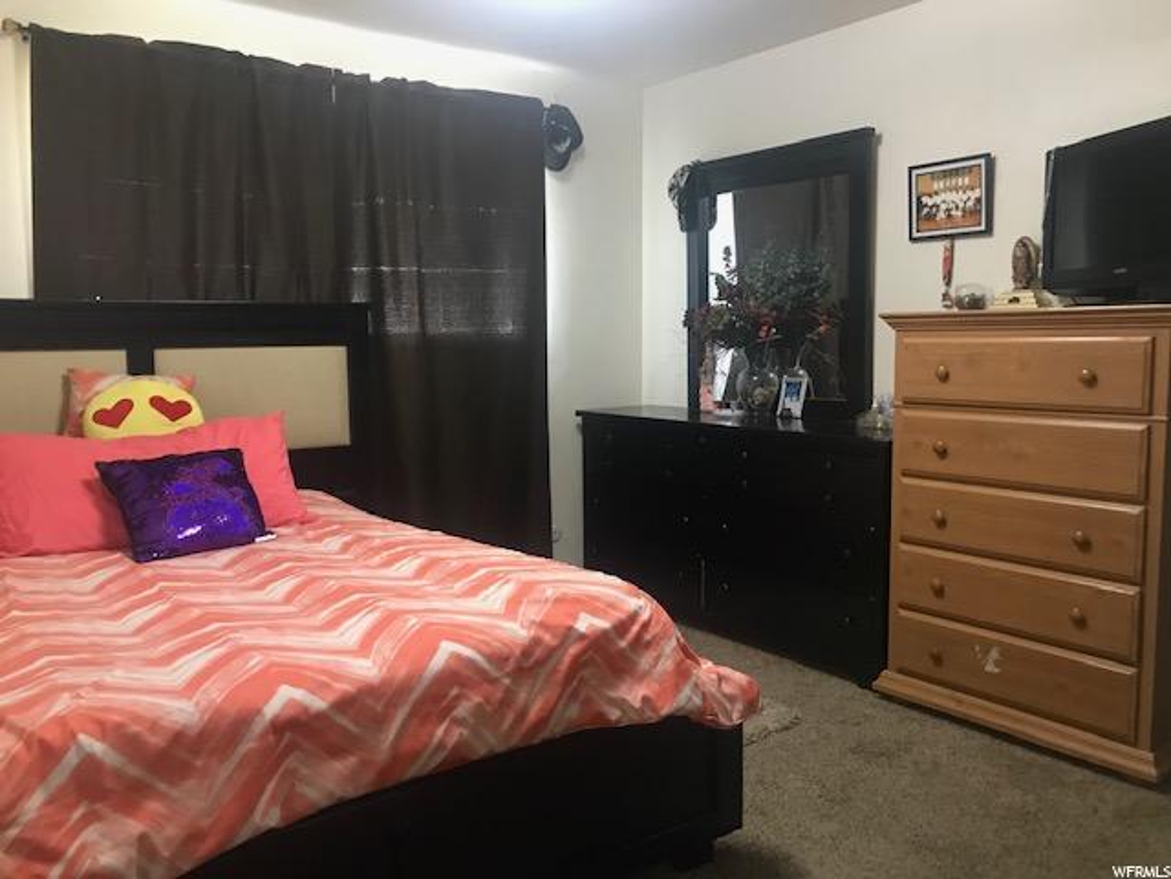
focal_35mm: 28
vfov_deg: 49.7
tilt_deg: -6.7
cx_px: 586
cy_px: 440
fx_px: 947
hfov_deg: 63.4
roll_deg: +1.4
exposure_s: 1/9
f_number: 1.8
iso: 100
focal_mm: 3.99
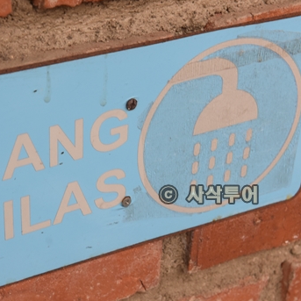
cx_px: 68
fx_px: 984
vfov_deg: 17.4
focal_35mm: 100
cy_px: 148
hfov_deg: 17.3
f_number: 7.1
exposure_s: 1/200
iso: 640
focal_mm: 48
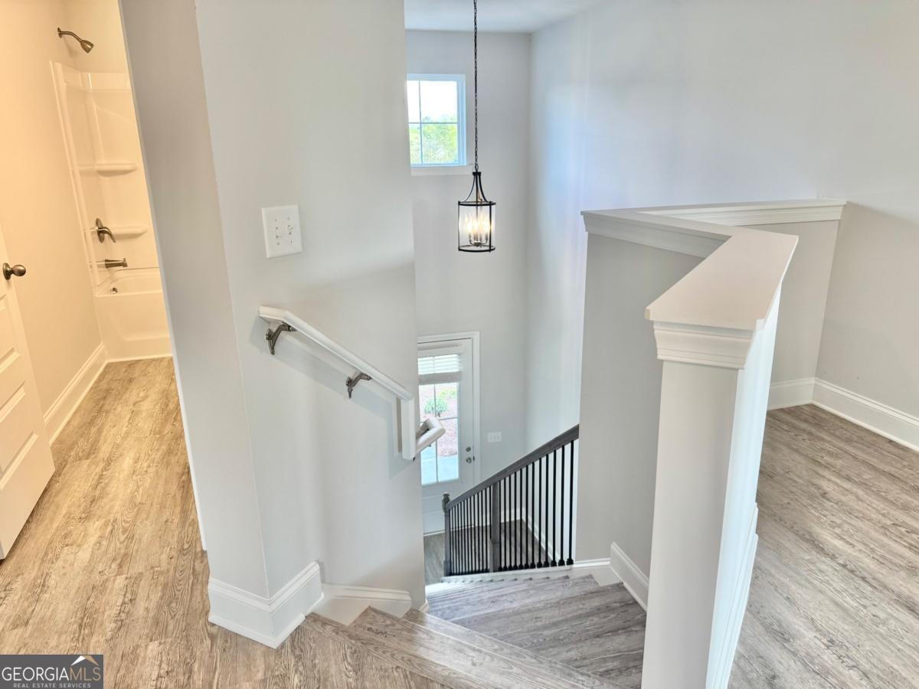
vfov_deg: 56.8
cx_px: 460
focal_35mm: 24
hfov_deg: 71.6
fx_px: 637
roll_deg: +0.9
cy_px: 344
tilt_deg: -17.0
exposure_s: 1/120
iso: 125
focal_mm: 6.76
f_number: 1.78
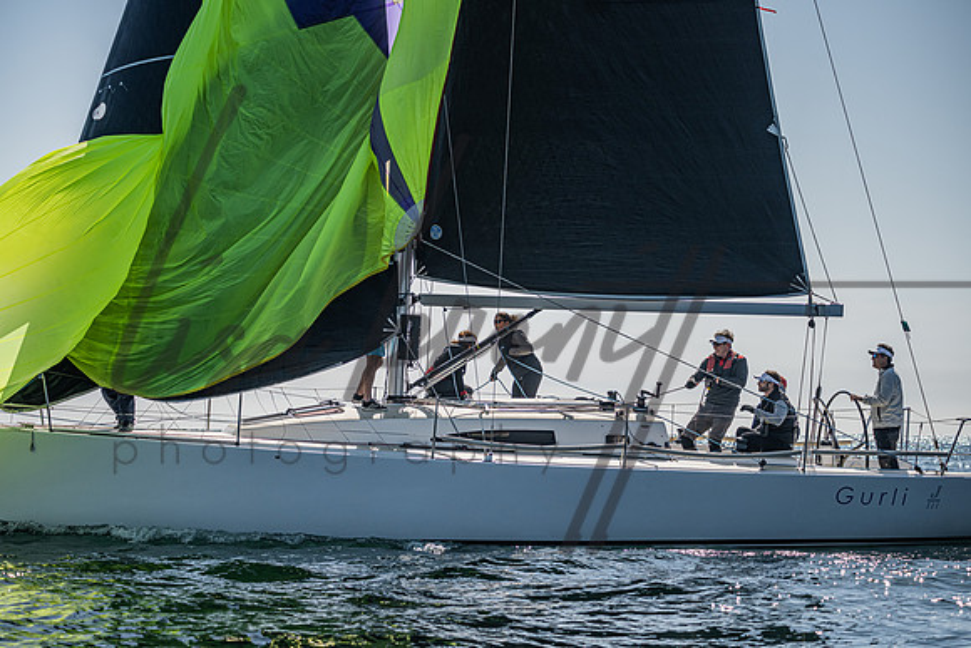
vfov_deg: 13.5
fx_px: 2743
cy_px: 324
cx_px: 481
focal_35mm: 102
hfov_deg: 20.1
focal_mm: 100
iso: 400
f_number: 4.5
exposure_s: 1/6400
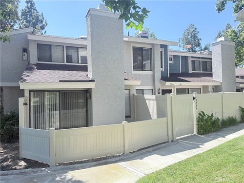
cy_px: 92
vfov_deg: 56.8
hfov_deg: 71.6
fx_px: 169
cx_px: 122
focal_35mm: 24
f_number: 1.78
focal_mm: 6.76
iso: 100
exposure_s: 1/1901
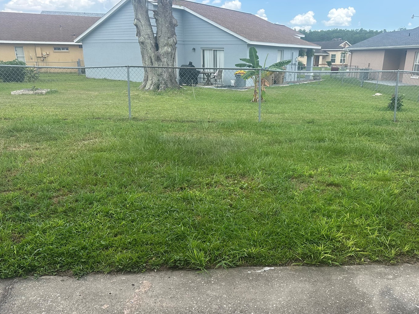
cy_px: 168
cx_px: 242
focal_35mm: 28
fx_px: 339
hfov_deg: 63.1
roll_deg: -1.7
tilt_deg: -18.3
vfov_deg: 49.7
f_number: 1.78
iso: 80
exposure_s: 1/1412
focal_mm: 6.86
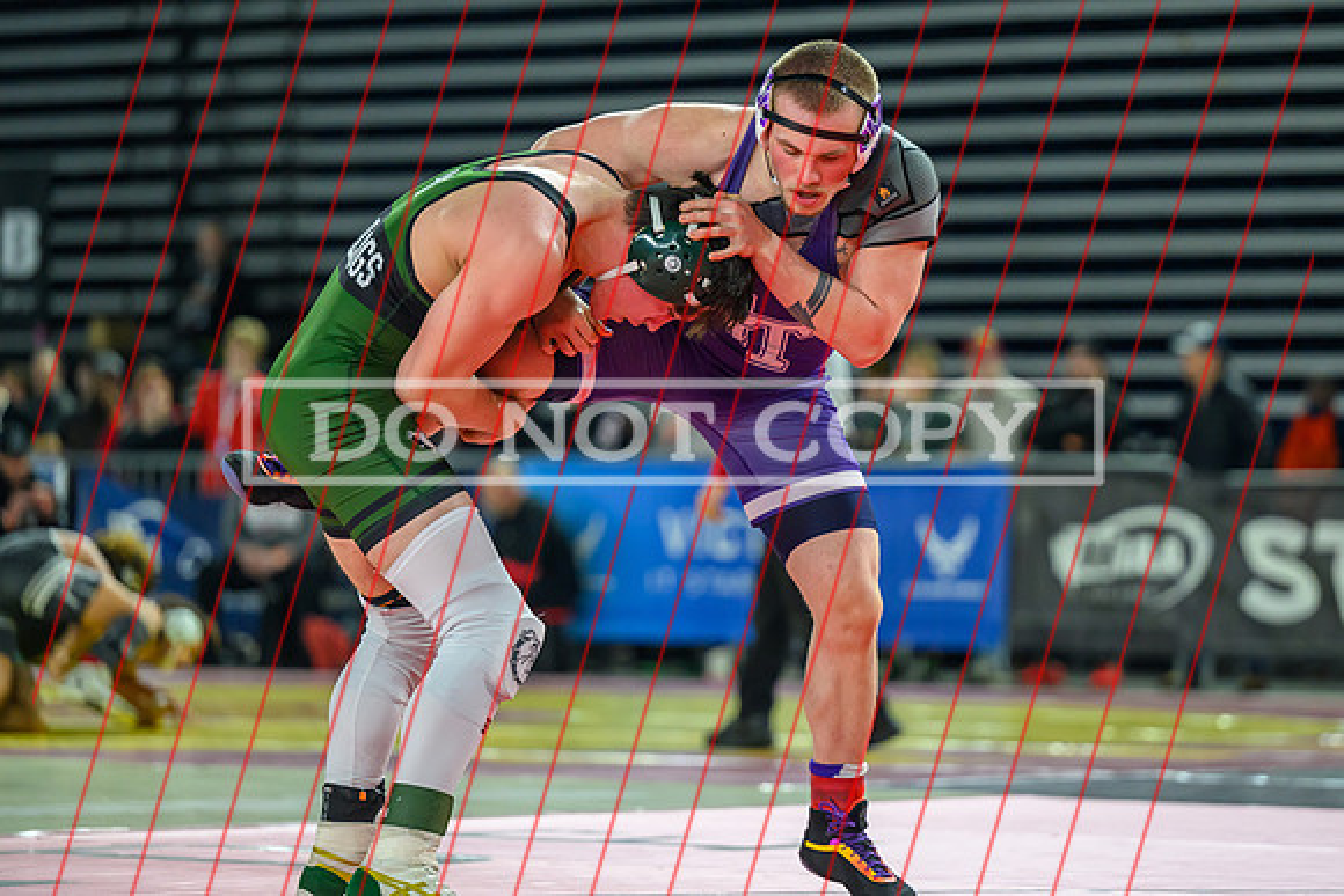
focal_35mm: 165
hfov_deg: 12.4
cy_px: 376
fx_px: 6168
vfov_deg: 8.3
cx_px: 785
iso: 2500
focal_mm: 140
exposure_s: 1/800
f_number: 2.8
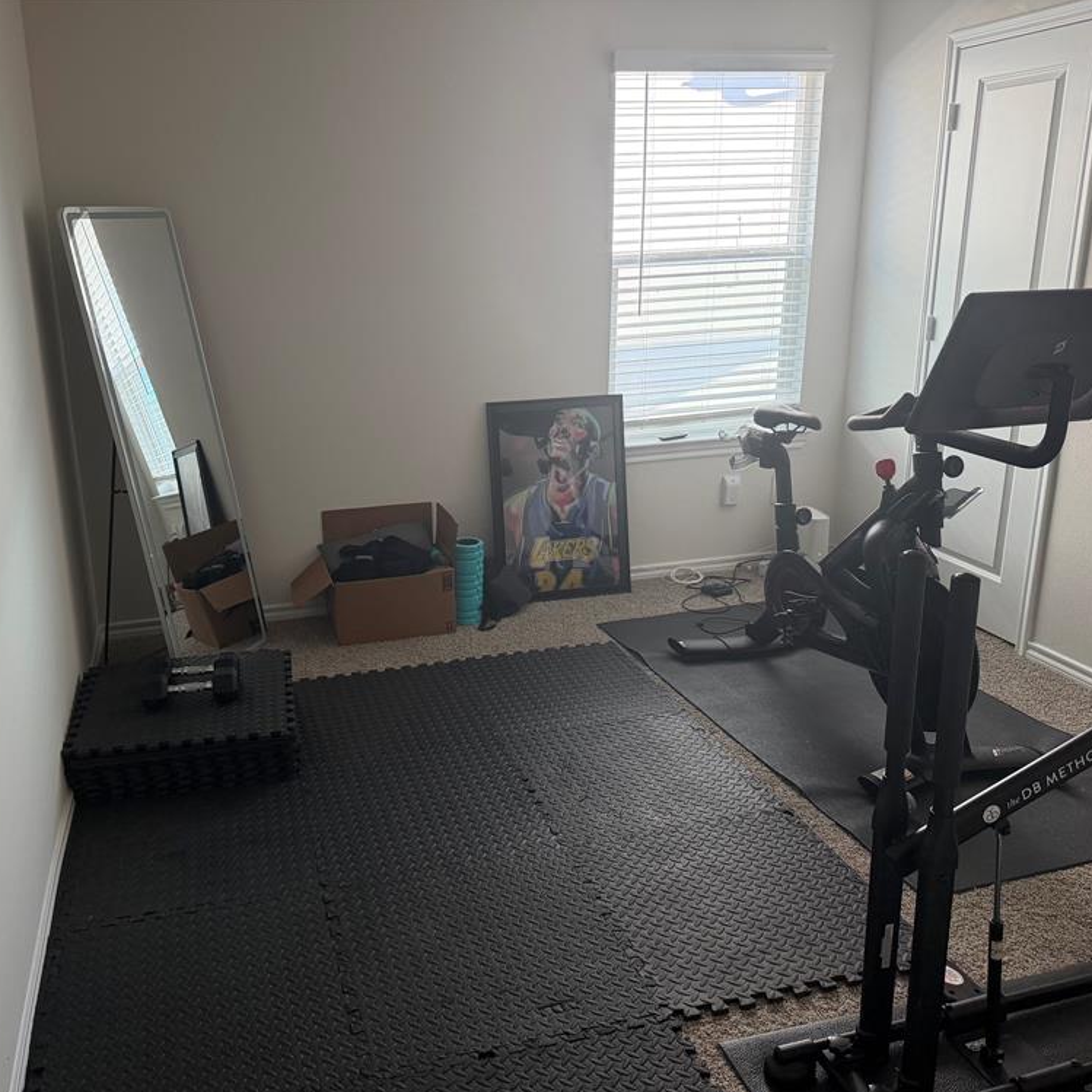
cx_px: 445
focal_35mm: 29
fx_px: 1035
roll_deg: +1.8
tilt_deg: -17.1
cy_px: 554
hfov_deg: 55.3
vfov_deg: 55.6
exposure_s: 1/120
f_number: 1.78
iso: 320
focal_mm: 6.76
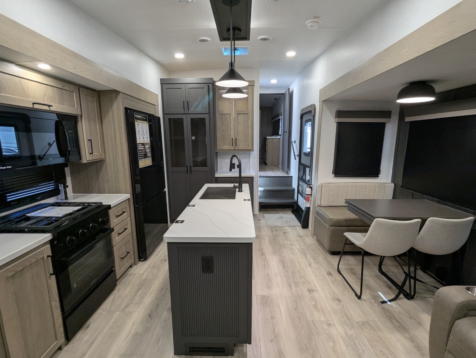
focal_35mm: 16
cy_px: 179
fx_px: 220
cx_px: 238
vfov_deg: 78.2
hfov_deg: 94.4
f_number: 2.2
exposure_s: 1/72.4
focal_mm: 2.35
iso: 139
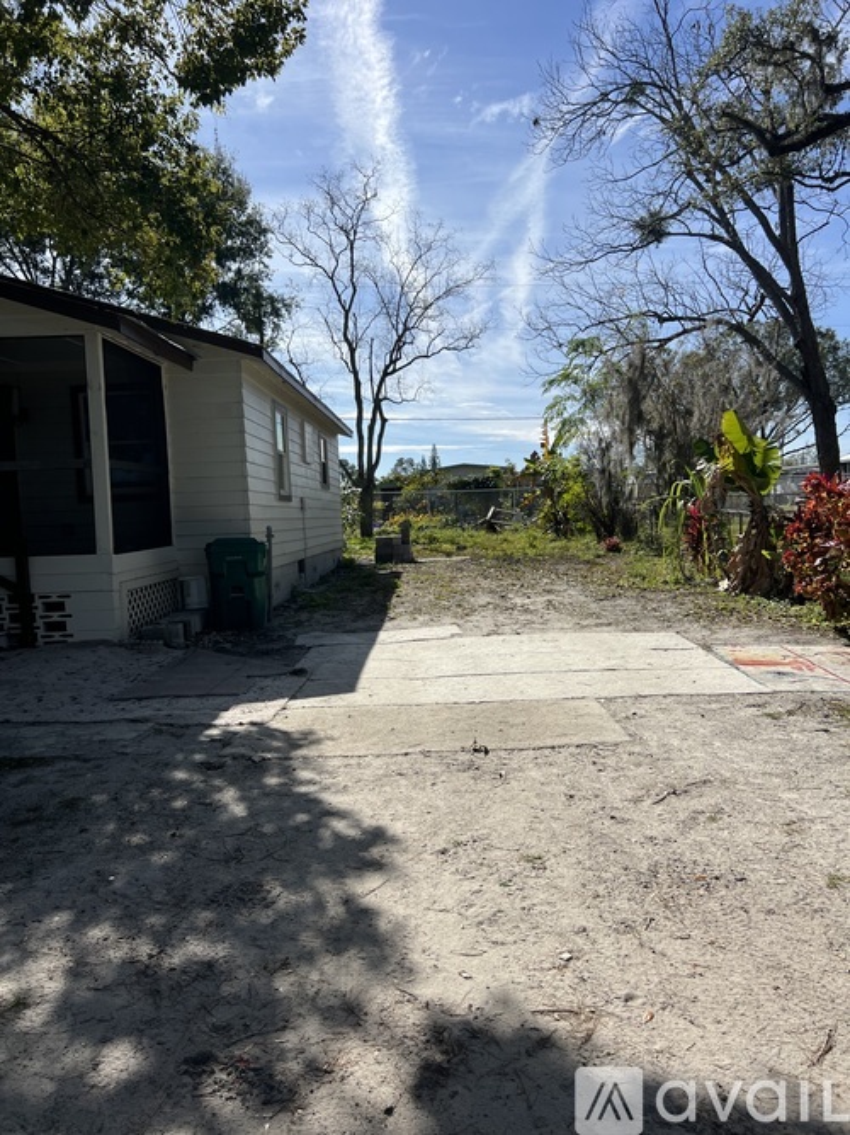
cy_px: 568
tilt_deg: -1.8
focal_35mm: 26
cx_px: 425
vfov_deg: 67.3
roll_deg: +3.1
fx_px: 852
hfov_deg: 53.0
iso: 50
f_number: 1.5
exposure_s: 1/8000
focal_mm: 5.7
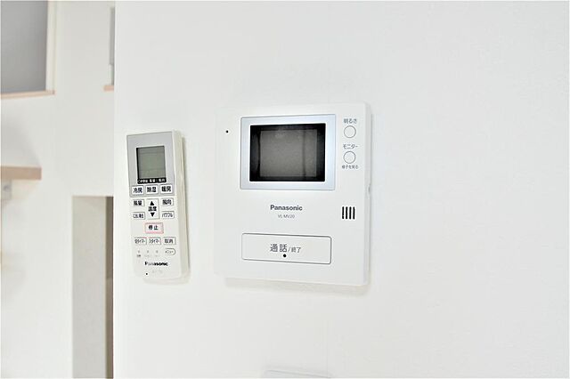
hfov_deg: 53.2
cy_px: 190
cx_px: 285
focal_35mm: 36
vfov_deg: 36.8
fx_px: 570
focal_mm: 24
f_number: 5.6
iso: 100
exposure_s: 1/60
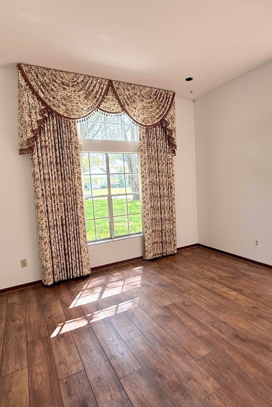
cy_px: 206
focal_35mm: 20
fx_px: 227
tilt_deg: -6.7
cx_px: 149
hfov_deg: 61.8
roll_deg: +2.3
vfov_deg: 84.0
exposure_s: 1/99
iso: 80
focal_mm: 2.22
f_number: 2.2
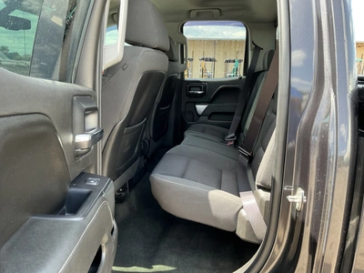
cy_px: 136
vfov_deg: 49.7
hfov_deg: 63.4
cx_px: 182
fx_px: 294
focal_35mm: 28
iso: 32
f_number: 1.8
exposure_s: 1/122
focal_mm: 3
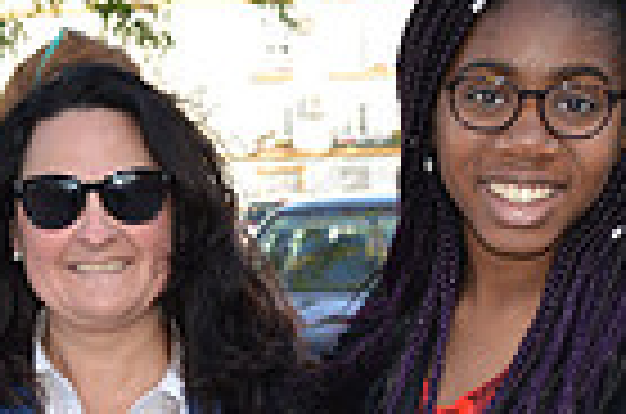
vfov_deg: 11.7
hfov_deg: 18.0
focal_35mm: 113
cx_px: 122
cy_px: 562
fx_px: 1960
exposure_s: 1/200
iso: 100
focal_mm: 18
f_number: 4
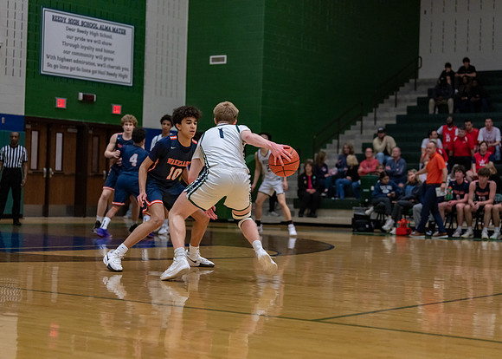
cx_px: 251
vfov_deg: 19.4
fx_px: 1046
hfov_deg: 27.0
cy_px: 180
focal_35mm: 73
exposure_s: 1/1000
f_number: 2.8
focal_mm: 70
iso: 2500
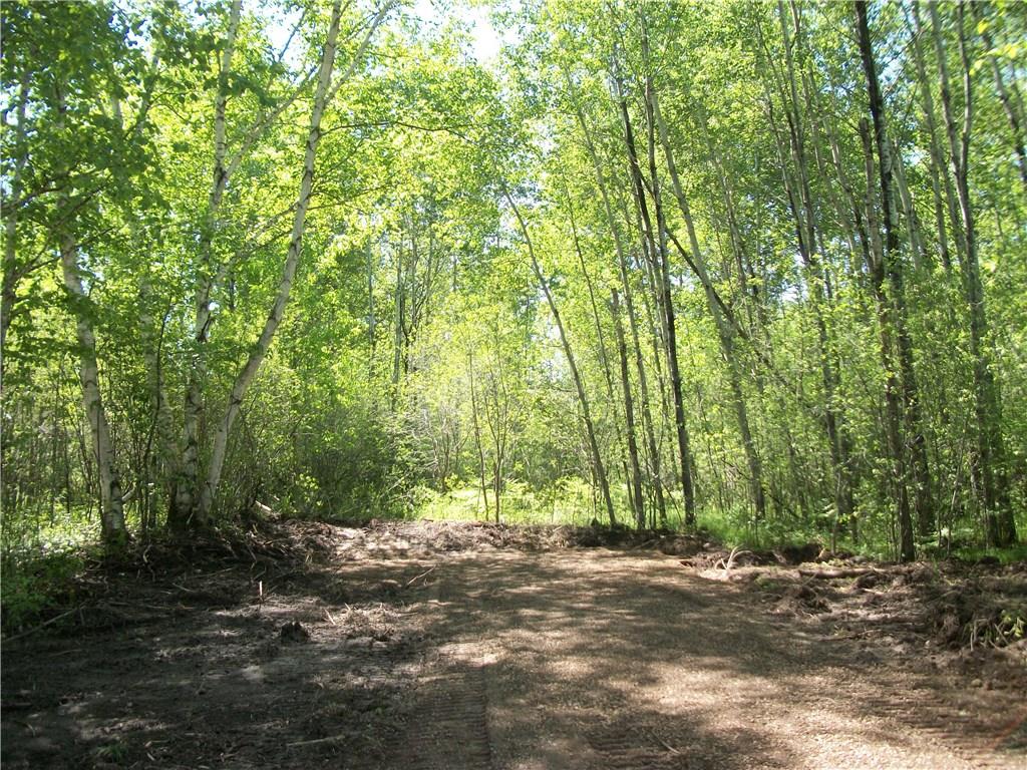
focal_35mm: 32
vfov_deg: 44.2
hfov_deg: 56.8
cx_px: 514
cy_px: 385
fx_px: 949
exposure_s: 1/200
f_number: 2.9
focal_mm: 5.7
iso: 80
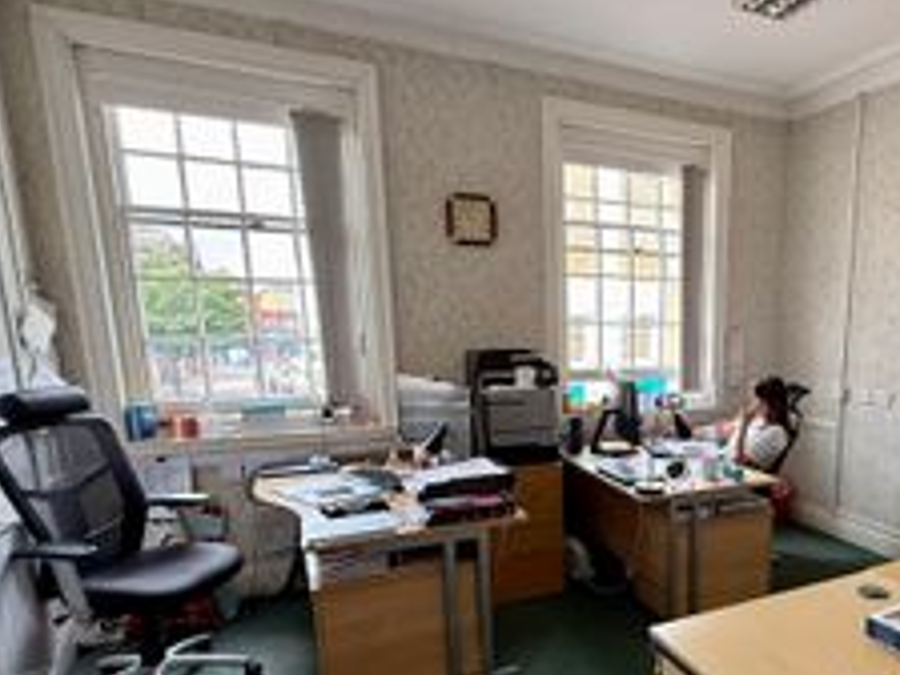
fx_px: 650
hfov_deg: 65.7
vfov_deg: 53.9
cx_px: 659
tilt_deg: -13.7
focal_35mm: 25
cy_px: 446
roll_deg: +0.4
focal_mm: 2.22
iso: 125
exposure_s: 1/99
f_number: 2.2
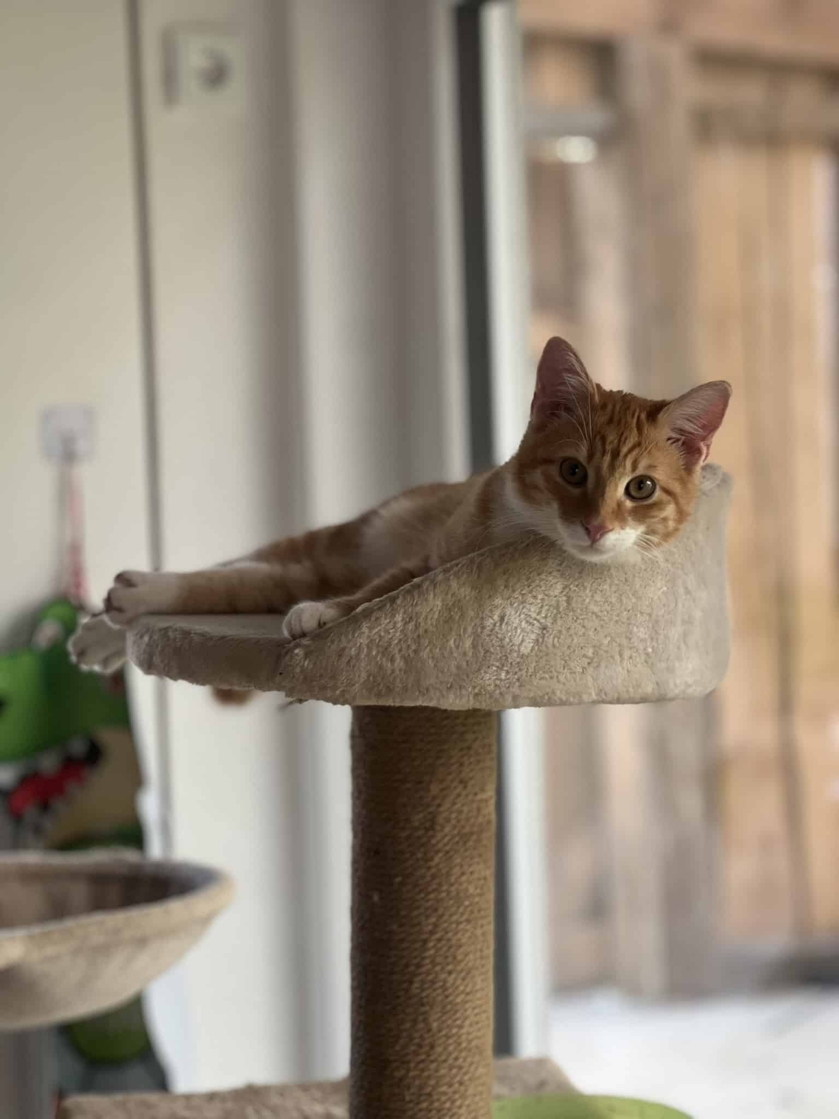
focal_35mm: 77
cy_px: 560
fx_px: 2488
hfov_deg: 19.1
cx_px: 420
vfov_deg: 25.3
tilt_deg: -3.4
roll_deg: +3.1
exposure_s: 1/102
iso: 250
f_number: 2.8
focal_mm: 9
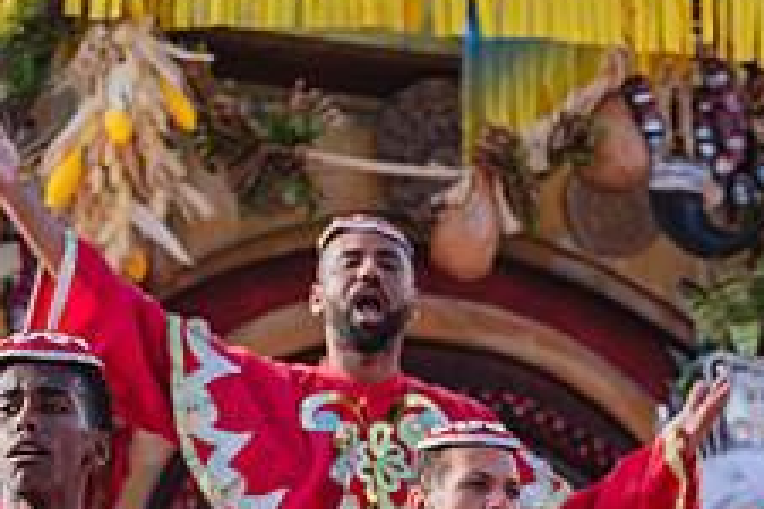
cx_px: 492
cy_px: 604
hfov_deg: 5.7
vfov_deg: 3.8
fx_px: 7661
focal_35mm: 361
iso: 400
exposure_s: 1/1600
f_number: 5.6
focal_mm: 140
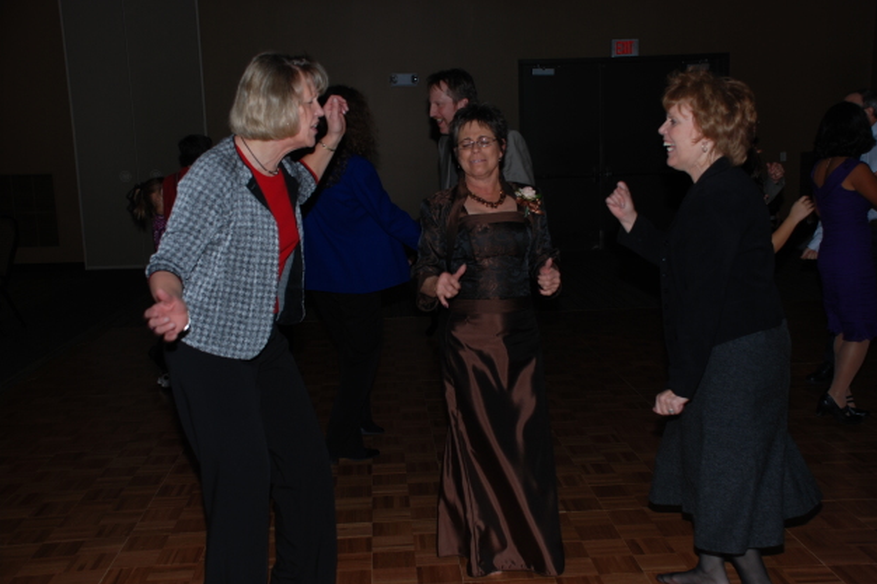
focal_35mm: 43
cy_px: 296
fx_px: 1047
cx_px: 444
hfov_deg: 45.4
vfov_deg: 31.2
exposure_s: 1/60
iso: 100
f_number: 4
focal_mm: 28
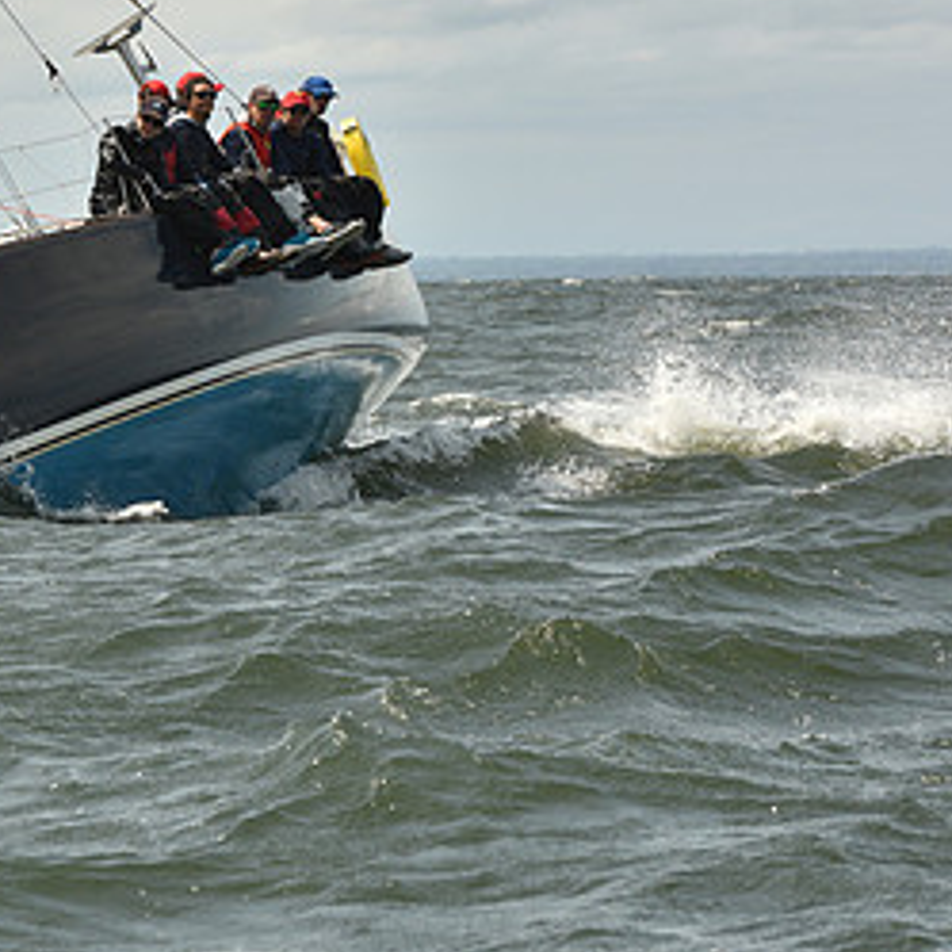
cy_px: 250
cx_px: 11
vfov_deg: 6.6
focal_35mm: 267
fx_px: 8308
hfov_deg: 6.5
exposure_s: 1/800
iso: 250
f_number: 9
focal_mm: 135
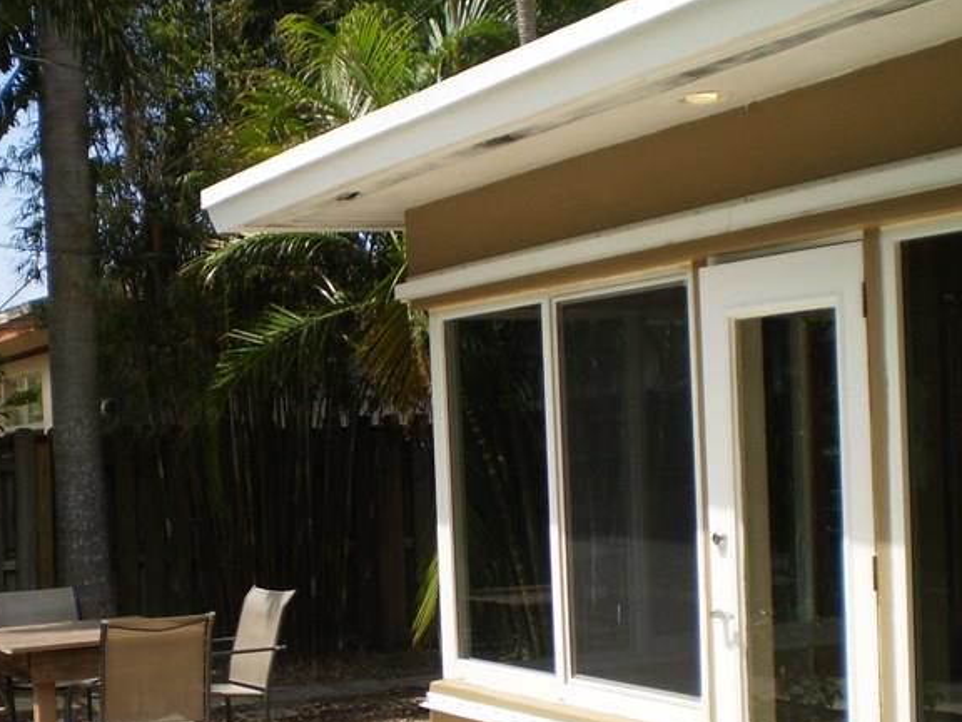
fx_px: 1779
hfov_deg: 30.1
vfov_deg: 22.8
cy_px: 518
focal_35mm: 64
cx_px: 349
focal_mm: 6.3
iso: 64
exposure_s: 1/800
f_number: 3.1
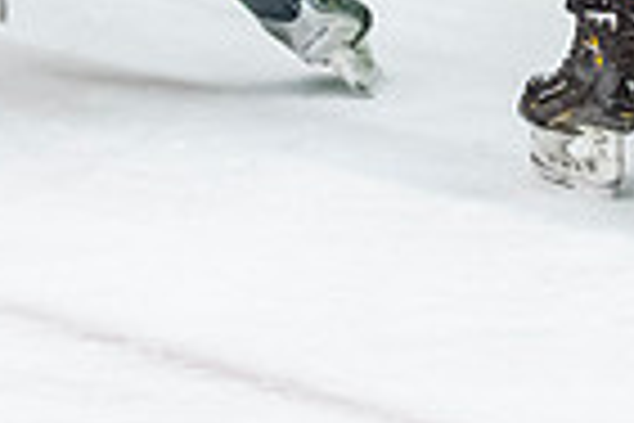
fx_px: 9527
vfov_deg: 2.5
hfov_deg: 3.8
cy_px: -416
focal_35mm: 541
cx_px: 781
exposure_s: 1/640
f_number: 3.2
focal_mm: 82
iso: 2000
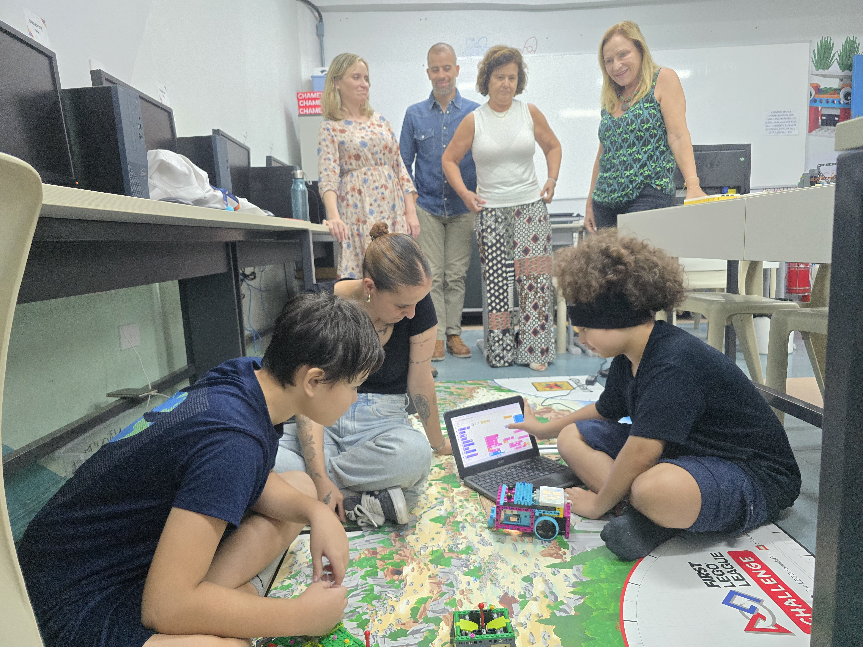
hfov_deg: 73.9
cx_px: 432
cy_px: 324
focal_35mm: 23
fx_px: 573
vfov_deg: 58.9
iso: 500
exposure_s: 1/120
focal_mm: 6.3
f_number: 1.7
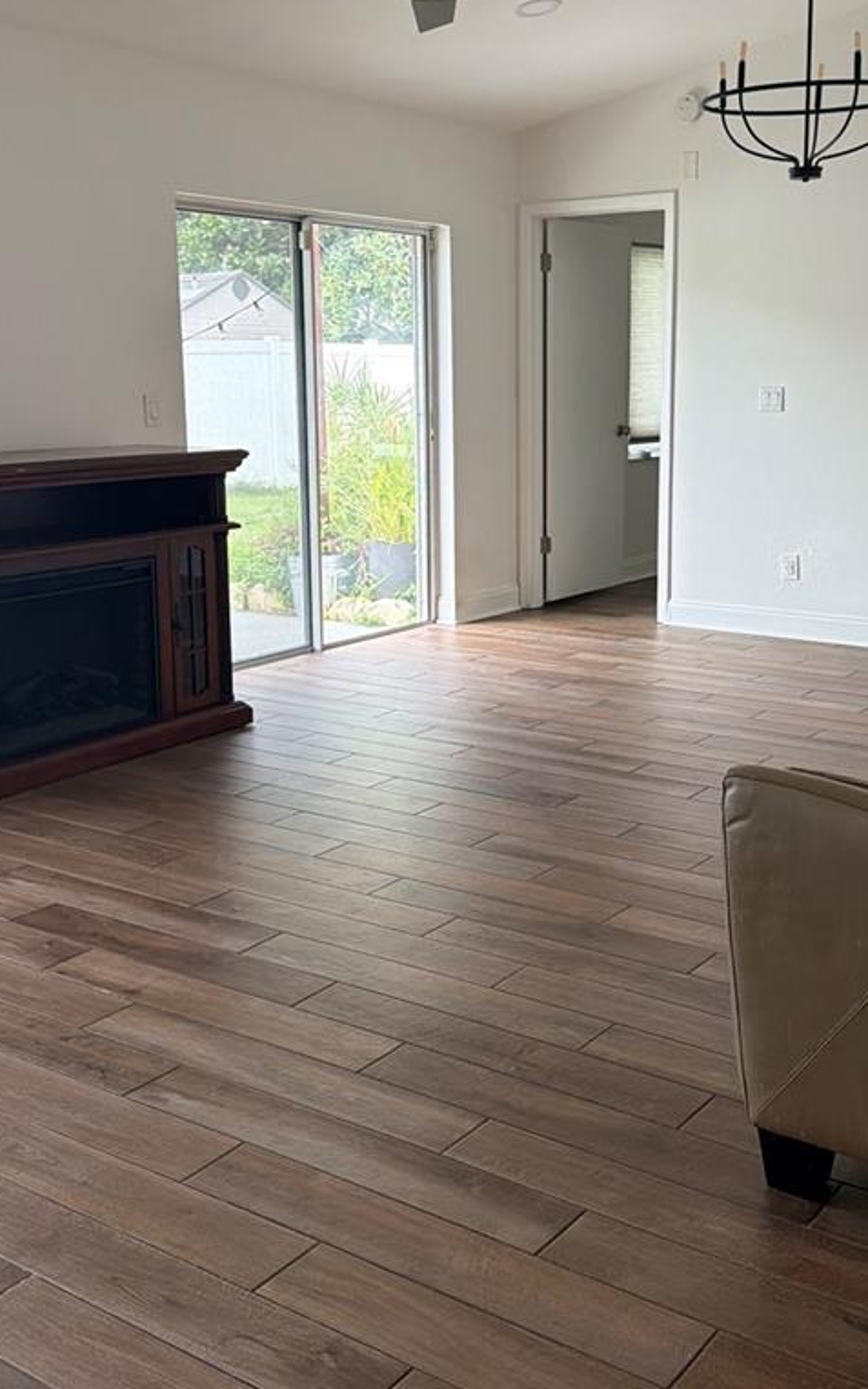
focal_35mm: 40
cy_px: 617
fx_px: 1514
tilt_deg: -8.9
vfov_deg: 49.2
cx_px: 471
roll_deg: +0.0
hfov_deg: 32.0
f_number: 1.78
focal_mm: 6.76
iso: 160
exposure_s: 1/149
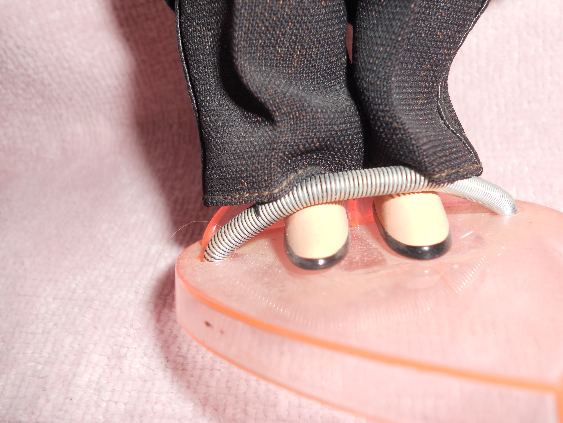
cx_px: 282
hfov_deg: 56.8
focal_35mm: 32
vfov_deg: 44.2
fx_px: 520
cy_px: 212
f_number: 8.8
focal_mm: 5.8
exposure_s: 1/25
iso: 80
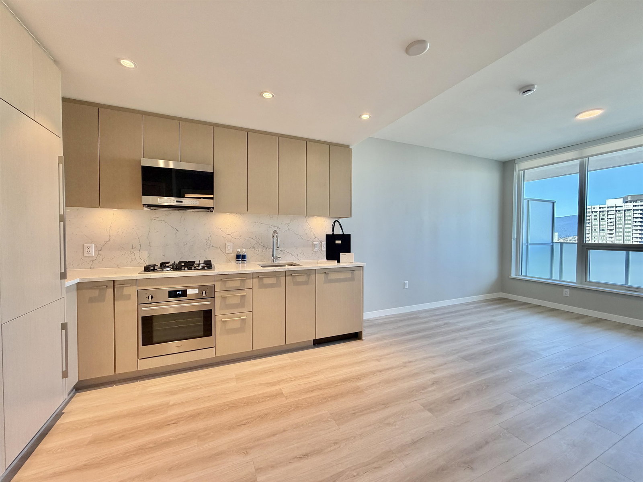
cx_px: 322
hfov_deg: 102.1
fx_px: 260
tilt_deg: -1.6
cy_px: 241
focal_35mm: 14
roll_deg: +0.0
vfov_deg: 85.7
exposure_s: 1/120
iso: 250
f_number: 2.2
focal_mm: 2.22
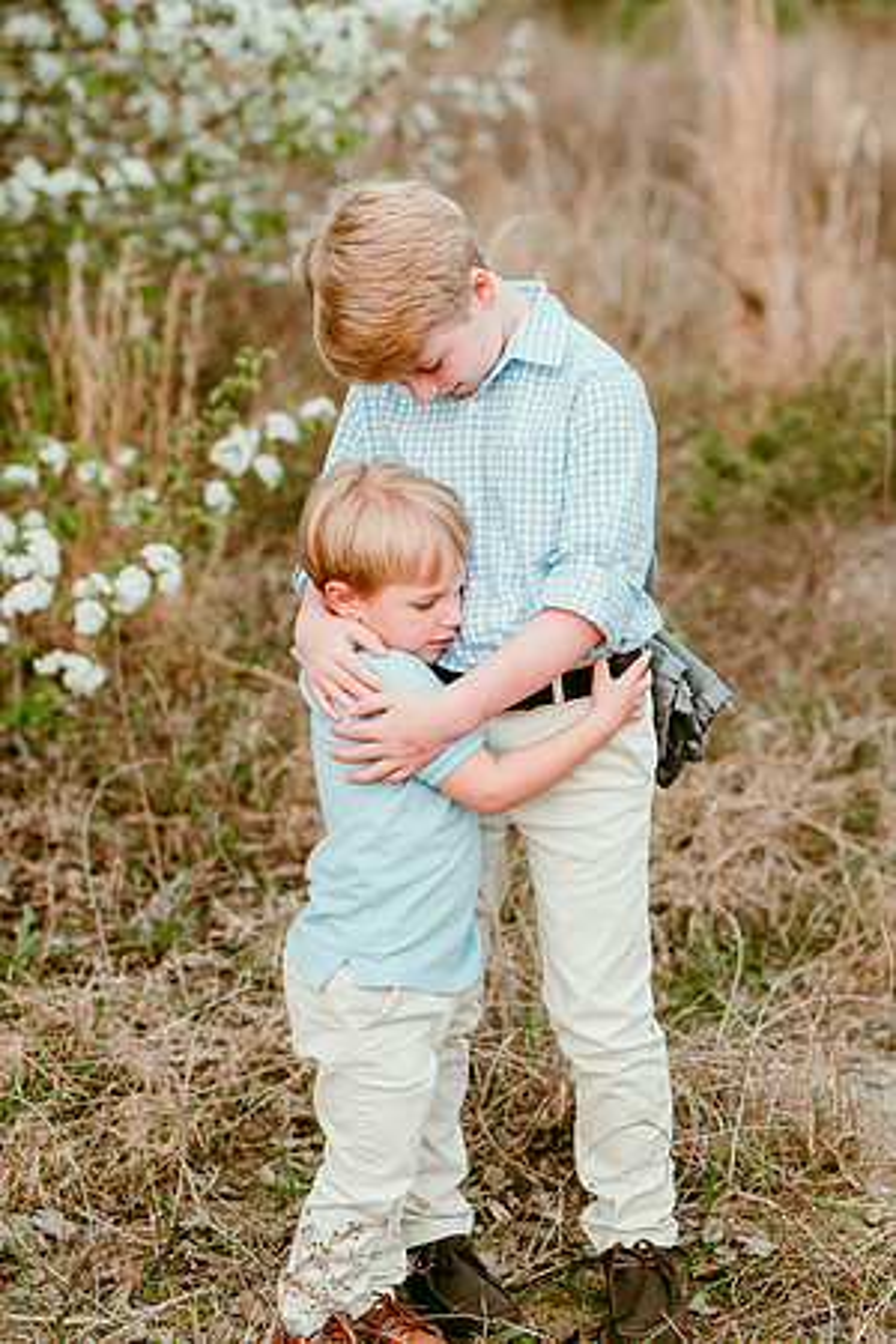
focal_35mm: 85
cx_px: 448
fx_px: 3173
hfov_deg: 16.1
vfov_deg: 23.9
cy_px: 672
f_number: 3.2
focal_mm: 85
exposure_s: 1/160
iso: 100
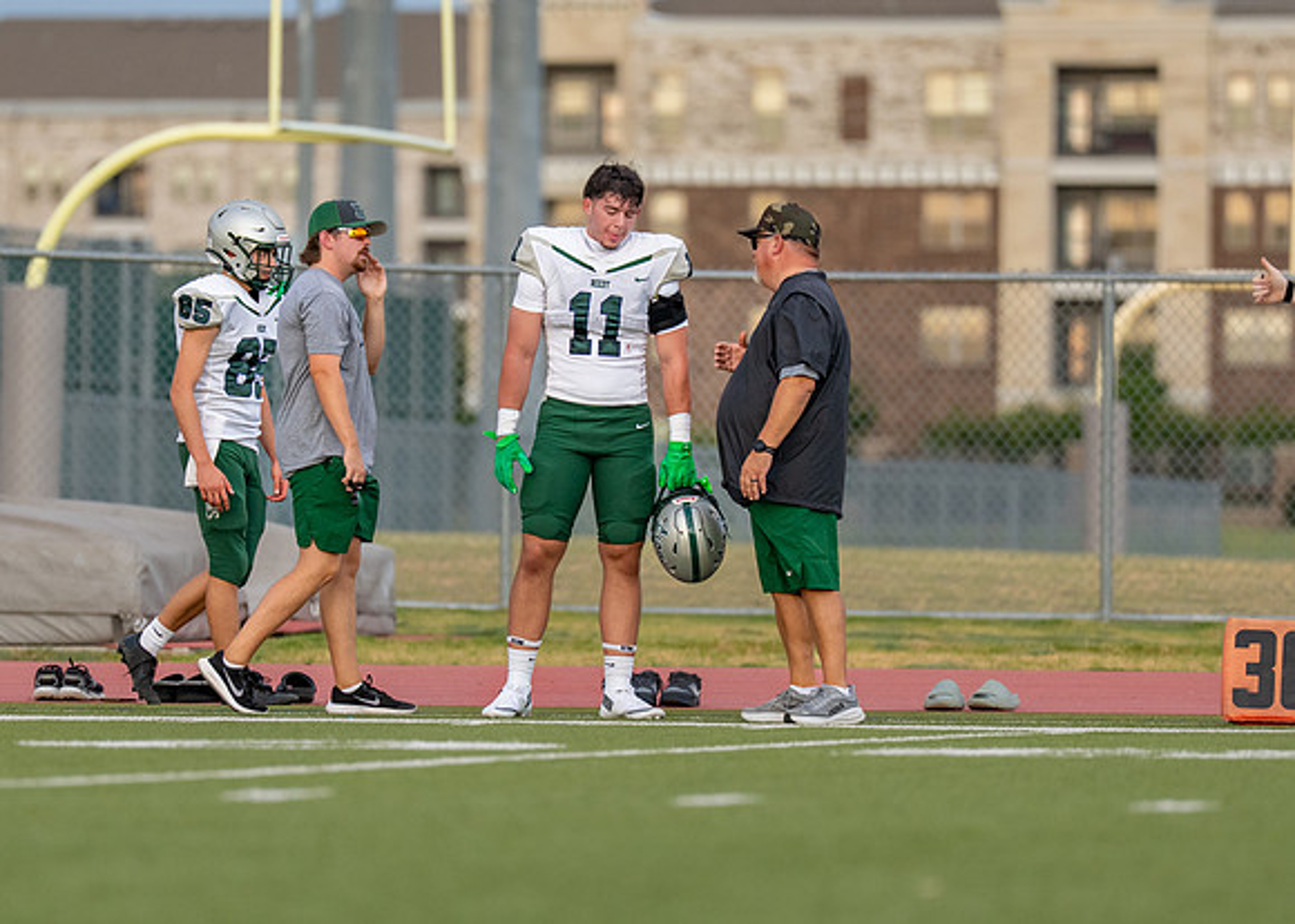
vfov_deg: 3.2
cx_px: 565
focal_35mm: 455
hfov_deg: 4.4
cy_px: 520
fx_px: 16744
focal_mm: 200
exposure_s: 1/2000
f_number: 2.8
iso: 500
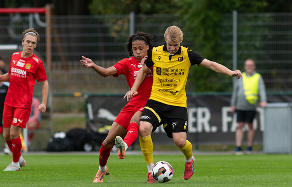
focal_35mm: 541
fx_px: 4339
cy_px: 116
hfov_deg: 3.9
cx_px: 174
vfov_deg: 2.5
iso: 180
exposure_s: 1/1250
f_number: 3.2
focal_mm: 300
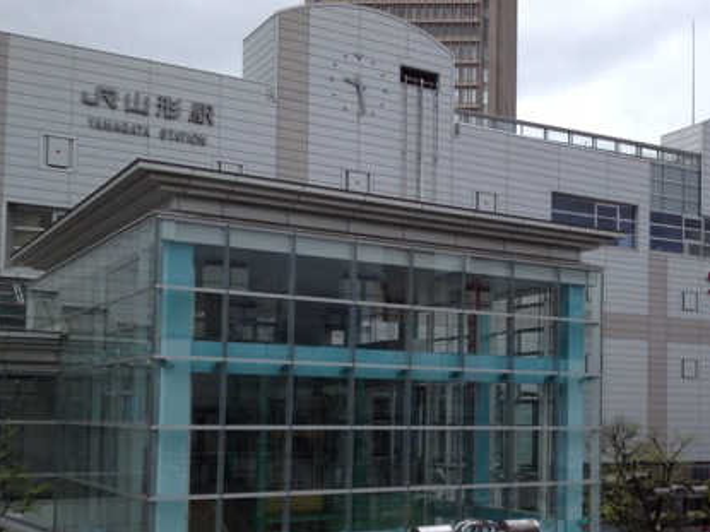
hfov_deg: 34.7
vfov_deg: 26.8
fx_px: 1107
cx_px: 544
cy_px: 369
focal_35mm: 54
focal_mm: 4.28
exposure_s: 1/968
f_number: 2.4
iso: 64
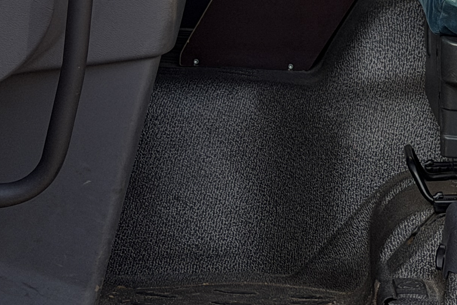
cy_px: -261
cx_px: 456
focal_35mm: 165
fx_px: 2094
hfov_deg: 12.3
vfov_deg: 8.0
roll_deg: +1.5
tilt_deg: +1.3
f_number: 1.78
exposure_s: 1/1264
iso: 64
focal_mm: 6.76
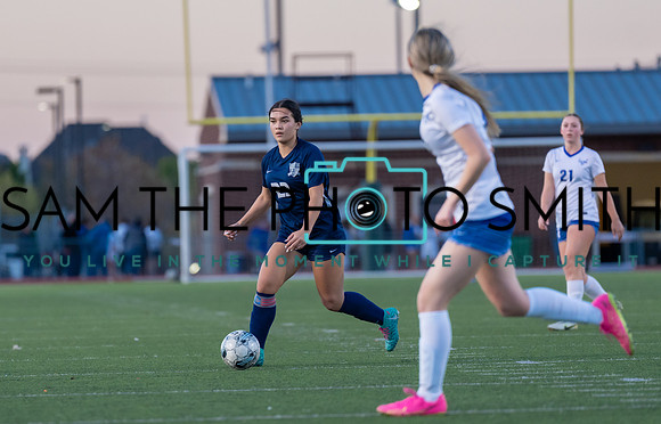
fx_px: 5923
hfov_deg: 6.4
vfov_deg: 4.1
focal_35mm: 326
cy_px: 221
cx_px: 251
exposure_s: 1/1000
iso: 1000
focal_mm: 200
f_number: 2.8
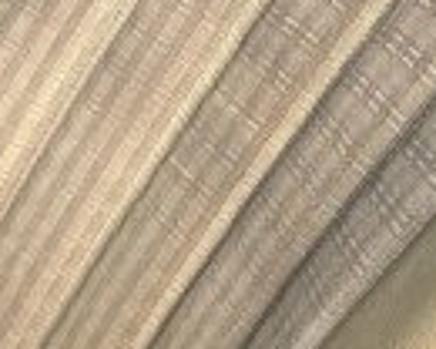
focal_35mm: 115
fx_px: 1484
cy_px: 144
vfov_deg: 13.4
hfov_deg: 13.4
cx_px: -533
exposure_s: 1/60
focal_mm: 6.86
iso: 250
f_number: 1.78
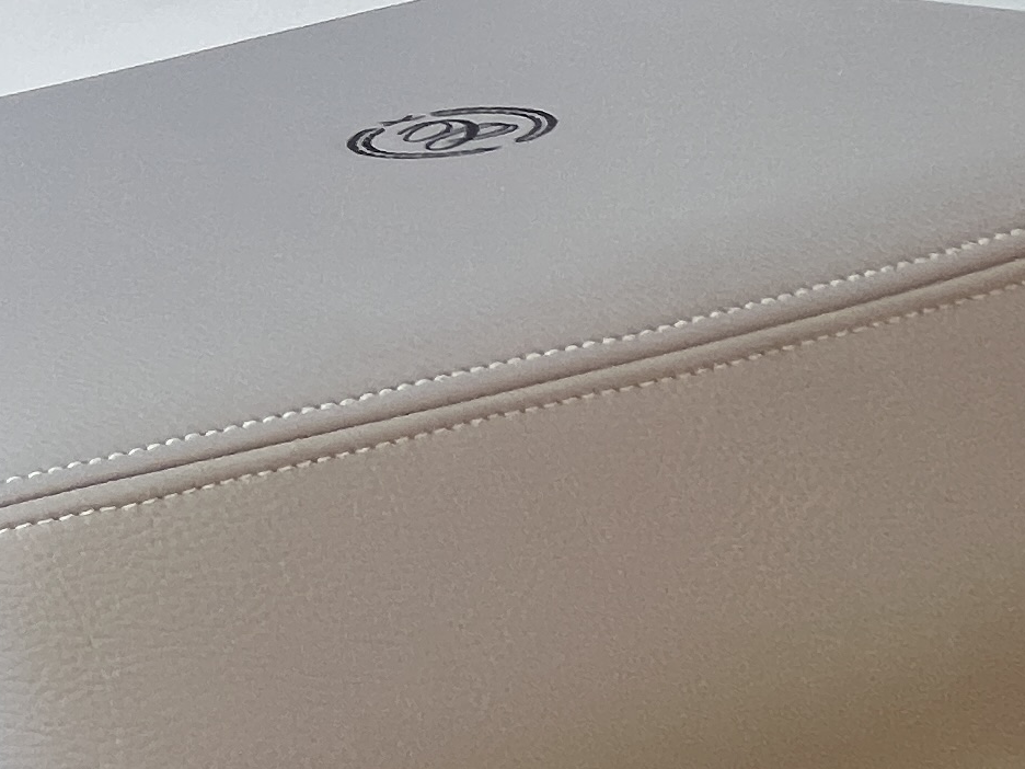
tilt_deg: -55.0
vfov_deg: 20.5
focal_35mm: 56
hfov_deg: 18.4
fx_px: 1658
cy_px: -517
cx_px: -1107
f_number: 1.8
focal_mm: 1.57
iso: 50
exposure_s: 1/99
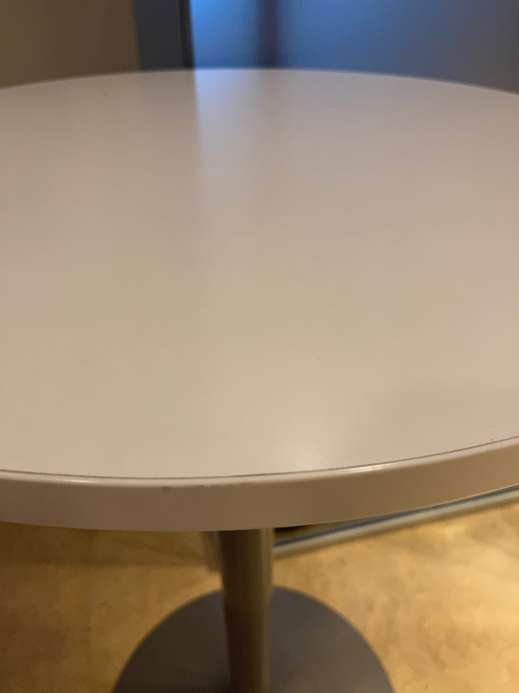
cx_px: 260
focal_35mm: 26
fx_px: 520
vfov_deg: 67.3
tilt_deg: -34.5
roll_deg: +1.8
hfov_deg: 53.0
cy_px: 346
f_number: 1.6
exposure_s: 1/56
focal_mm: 5.1
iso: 160
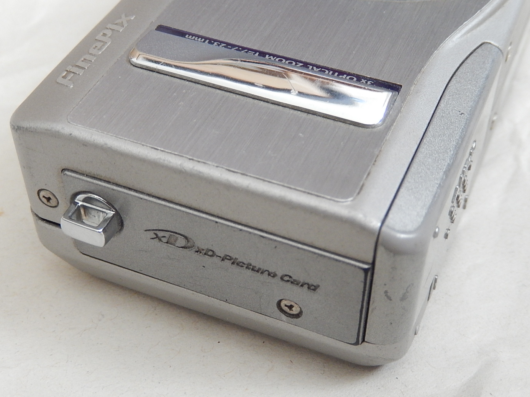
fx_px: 903
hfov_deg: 32.7
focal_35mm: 59
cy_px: 225
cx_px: 246
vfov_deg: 24.8
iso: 400
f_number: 4.5
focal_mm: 9.2
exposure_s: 1/40
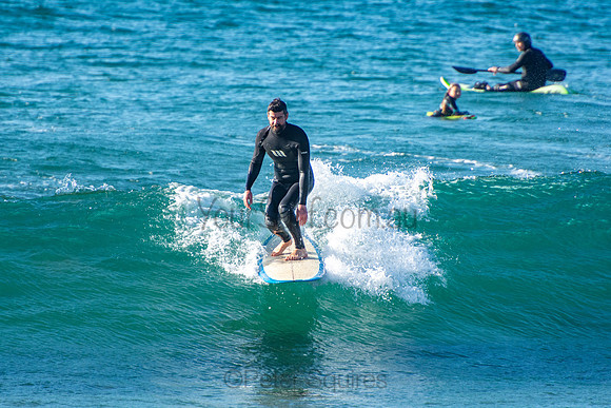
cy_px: 204
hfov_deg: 3.4
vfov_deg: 2.3
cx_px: 306
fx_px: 10185
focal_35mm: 600
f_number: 5.6
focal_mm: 400
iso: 450
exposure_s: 1/1250
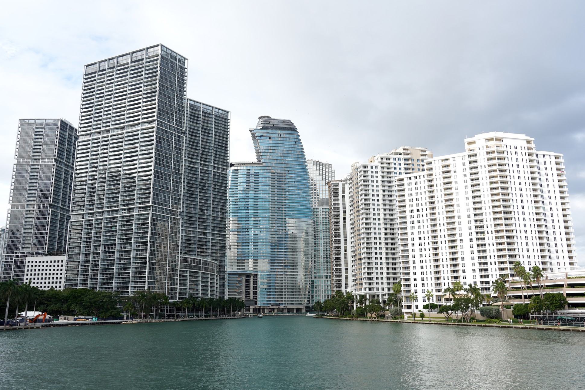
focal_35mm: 29
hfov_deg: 63.6
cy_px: 201
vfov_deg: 45.0
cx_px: 288
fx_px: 471
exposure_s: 1/100
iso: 100
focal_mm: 28
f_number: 10
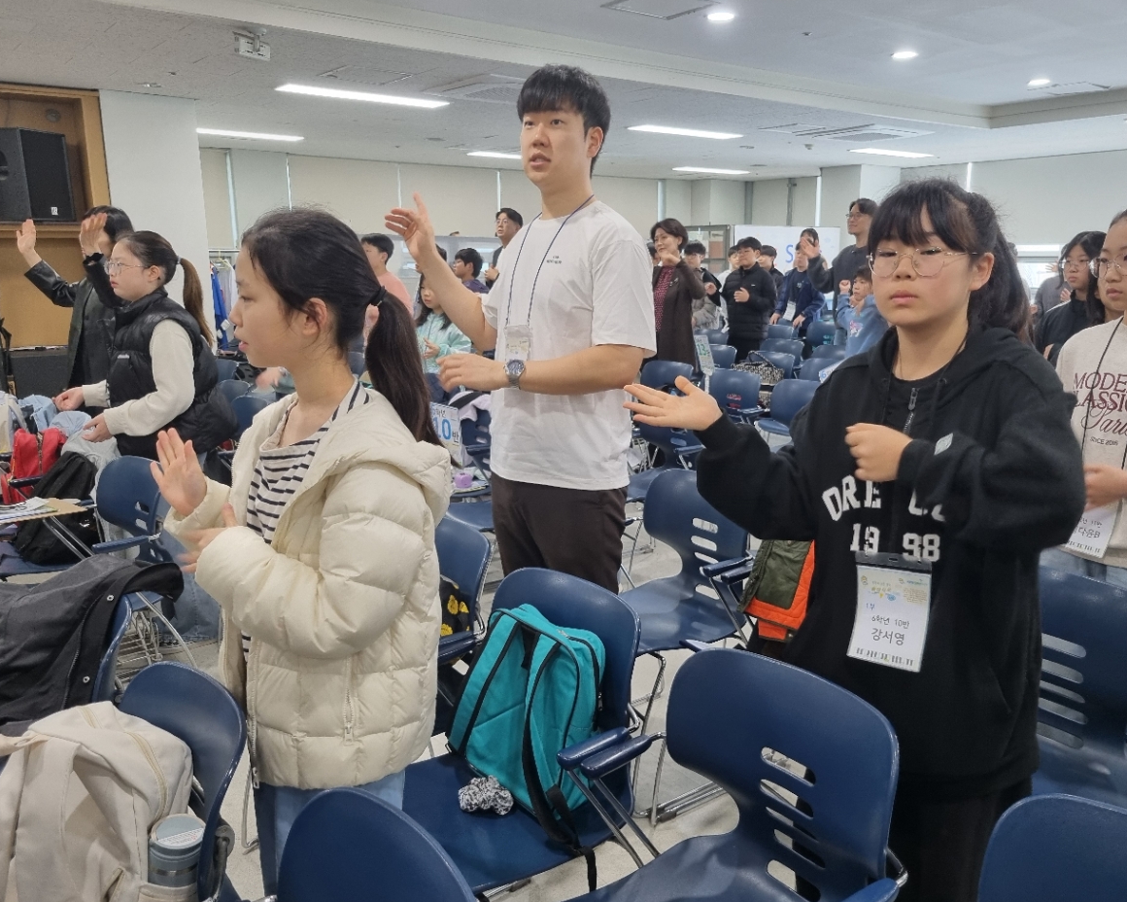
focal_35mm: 28
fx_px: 934
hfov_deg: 62.1
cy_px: 464
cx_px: 619
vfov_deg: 51.5
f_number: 1.8
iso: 200
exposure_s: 1/60
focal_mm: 5.4
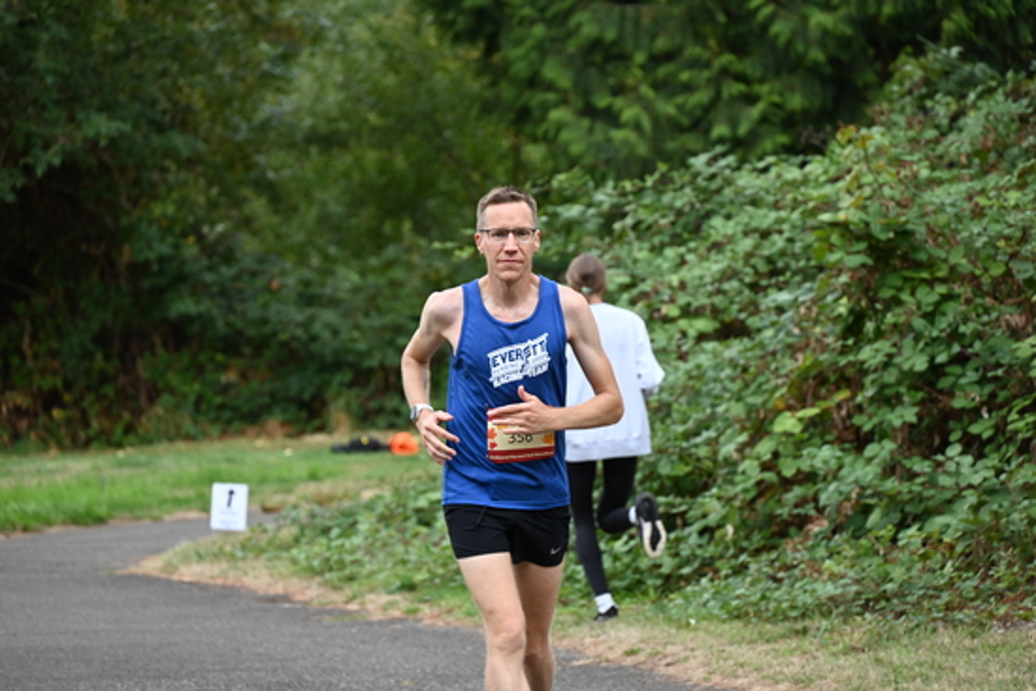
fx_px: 5757
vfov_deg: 6.9
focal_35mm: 200
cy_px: 346
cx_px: 518
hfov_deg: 10.3
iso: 560
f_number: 6.3
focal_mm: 200
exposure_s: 1/250
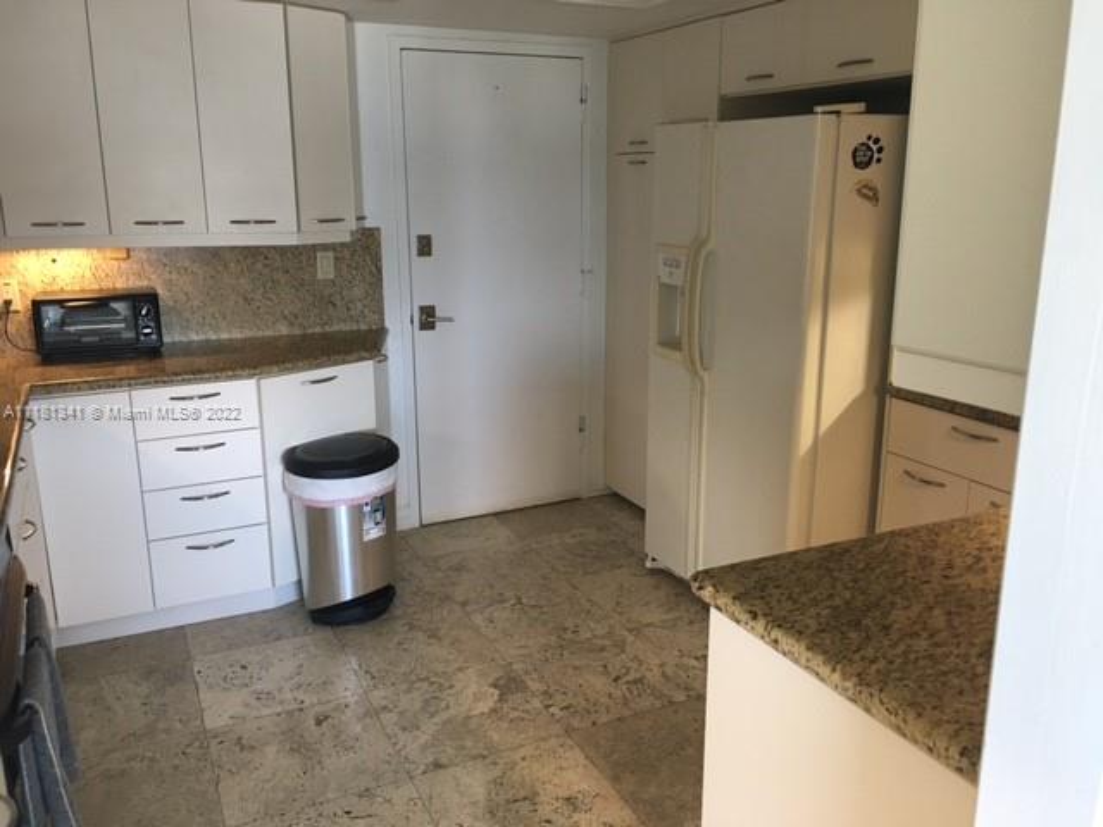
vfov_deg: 48.2
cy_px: 414
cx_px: 552
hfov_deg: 61.7
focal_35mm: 29
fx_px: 924
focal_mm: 4.15
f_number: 2.2
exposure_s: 1/30
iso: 100
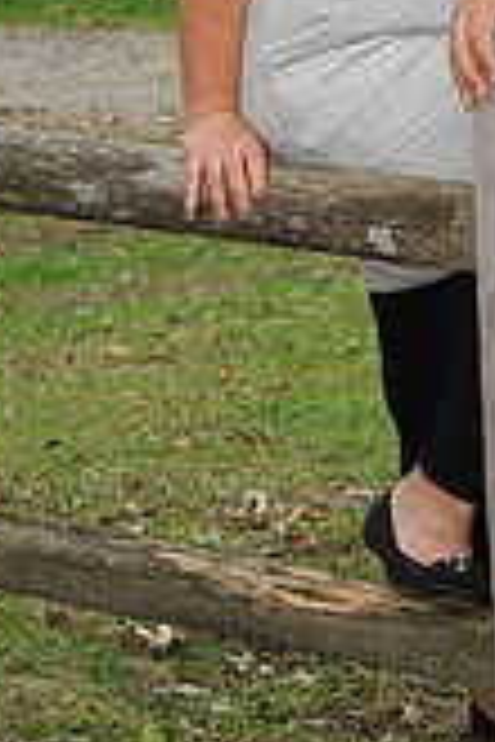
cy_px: 85
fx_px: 3980
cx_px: 657
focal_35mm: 193
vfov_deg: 10.6
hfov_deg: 7.0
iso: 500
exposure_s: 1/200
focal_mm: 55
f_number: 5.6
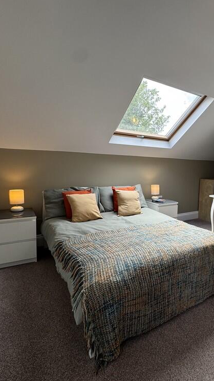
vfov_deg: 83.9
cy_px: 193
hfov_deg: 50.6
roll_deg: -1.5
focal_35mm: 21
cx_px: 168
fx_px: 212
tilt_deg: -7.8
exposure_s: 1/121
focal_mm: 2.22
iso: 50
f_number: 2.2
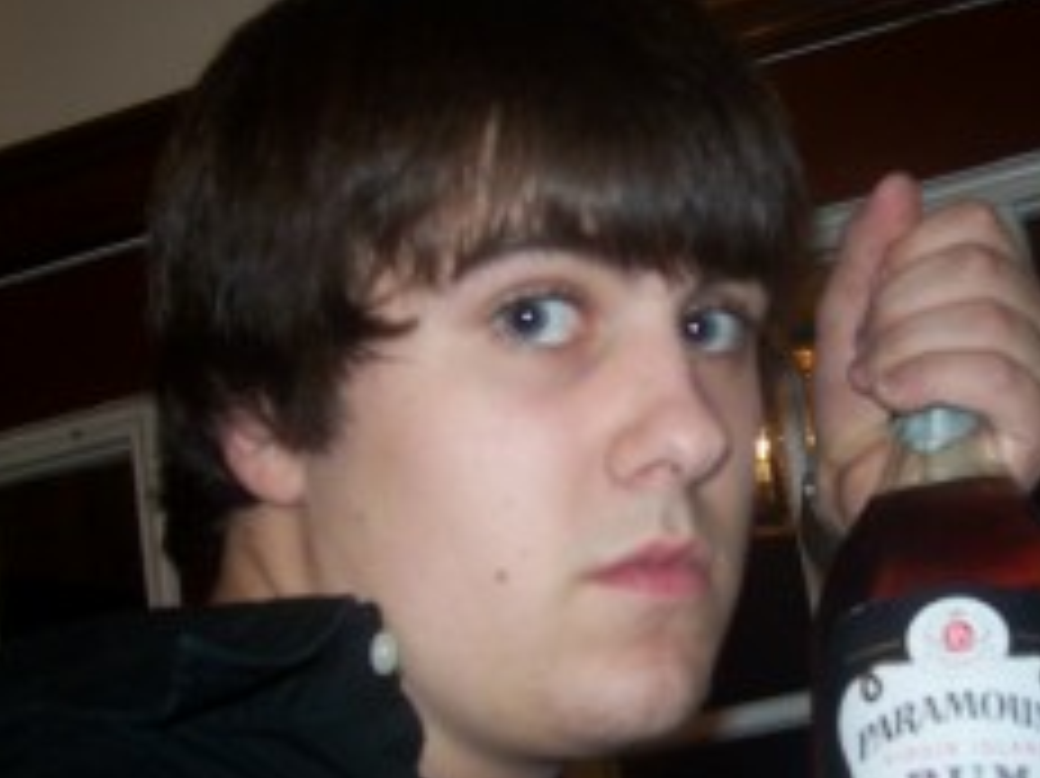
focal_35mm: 59
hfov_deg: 32.3
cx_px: 743
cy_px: 409
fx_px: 1772
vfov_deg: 24.8
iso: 80
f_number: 2.7
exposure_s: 1/60
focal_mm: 5.6
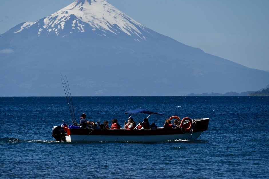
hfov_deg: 7.9
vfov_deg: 5.3
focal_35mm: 261
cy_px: 85
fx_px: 1950
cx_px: 128
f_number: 8
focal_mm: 240
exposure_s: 1/2500
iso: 400
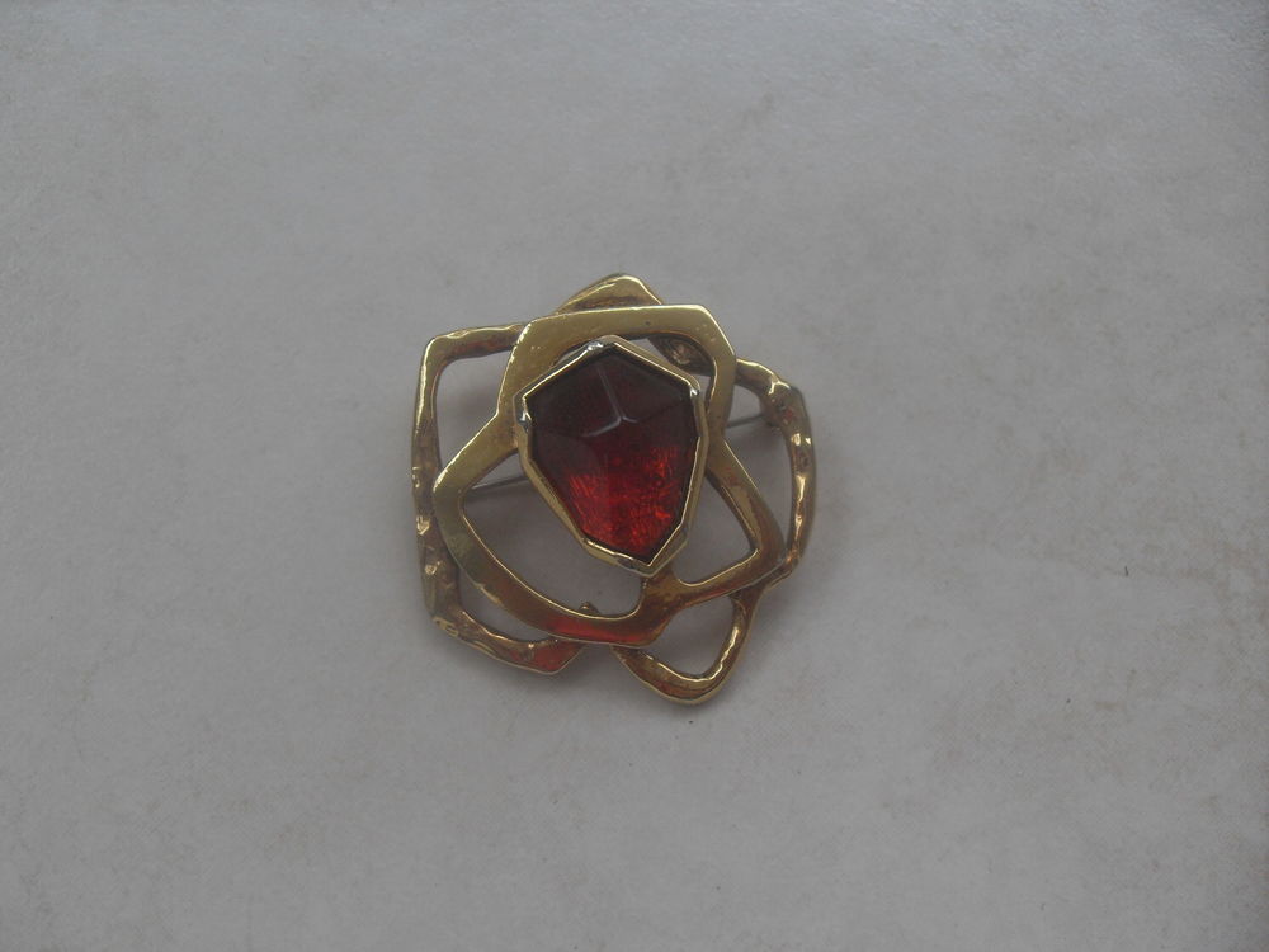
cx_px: 634
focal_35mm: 37
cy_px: 476
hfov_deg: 50.1
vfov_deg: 38.7
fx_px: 1356
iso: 100
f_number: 2.8
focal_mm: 6.3
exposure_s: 1/60
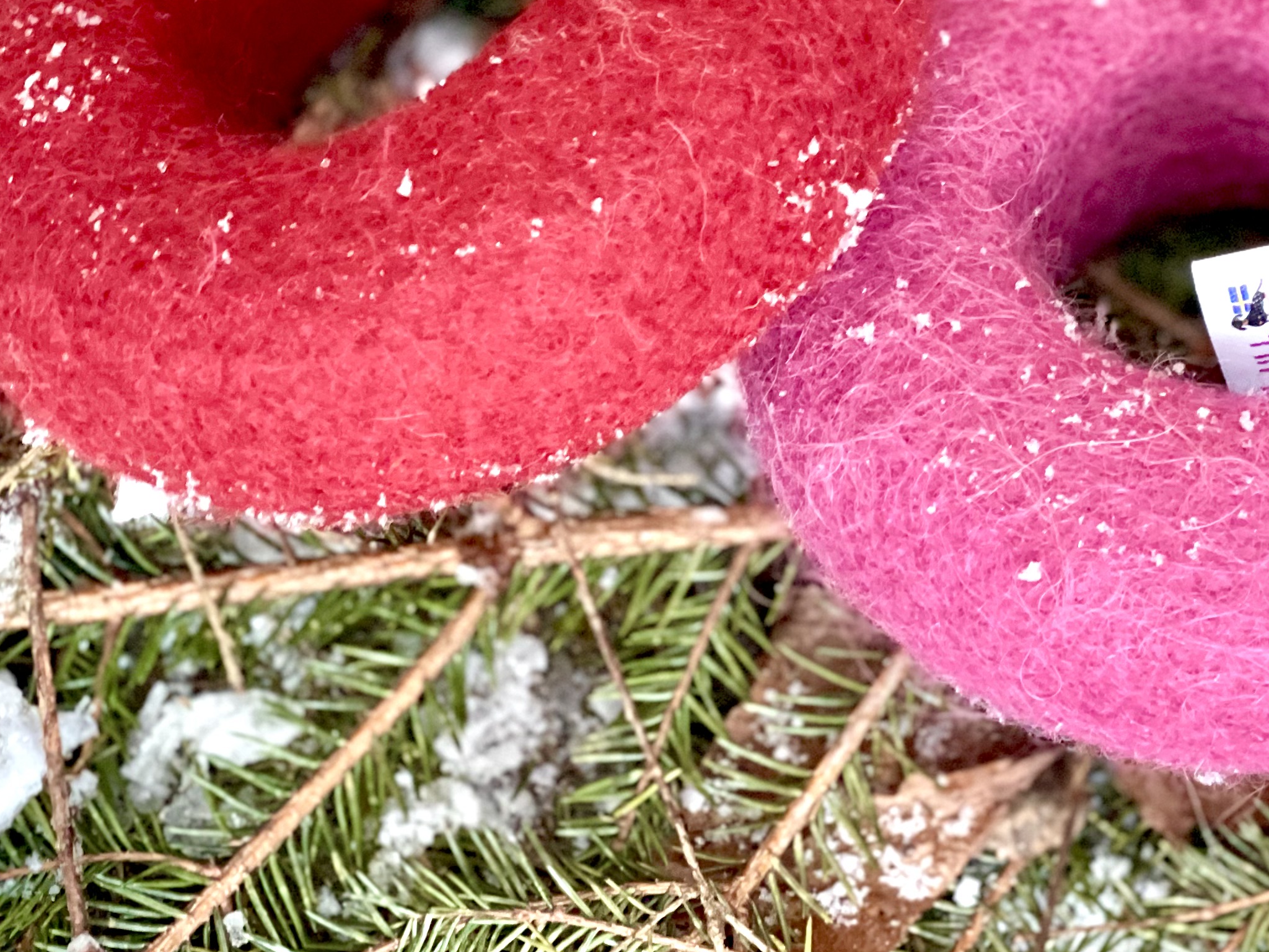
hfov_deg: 15.6
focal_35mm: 126
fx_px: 4619
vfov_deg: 11.7
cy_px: 216
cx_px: 814
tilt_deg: -63.9
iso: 400
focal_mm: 7.5
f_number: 2.2
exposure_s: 1/25
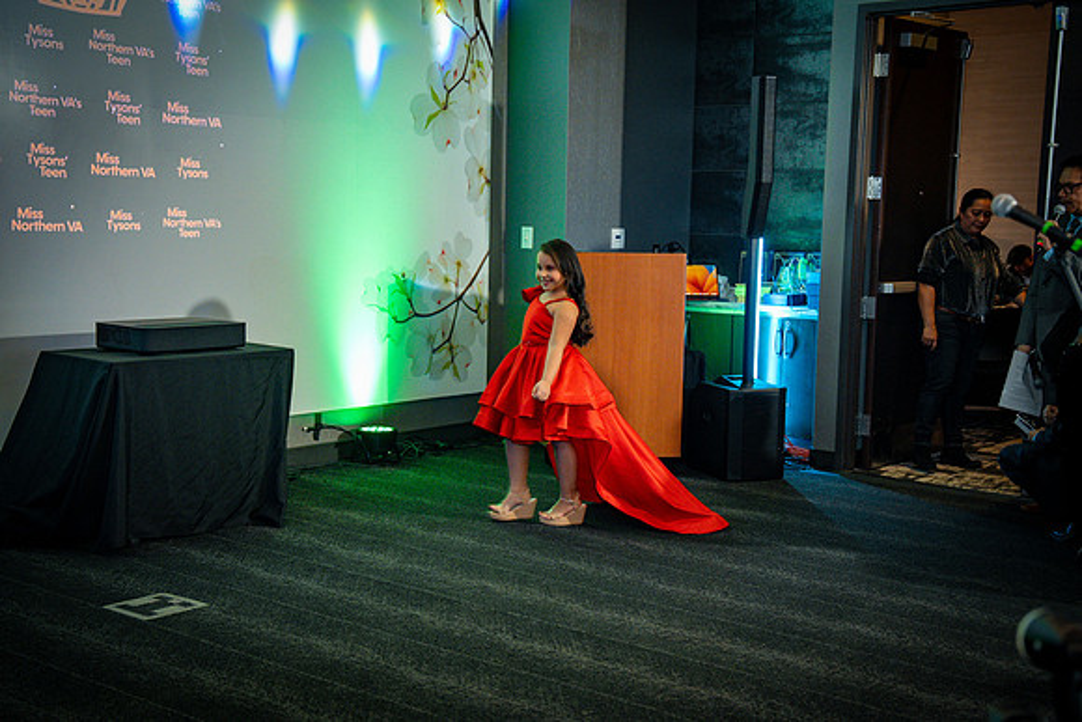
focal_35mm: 49
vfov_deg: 27.5
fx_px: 1473
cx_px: 541
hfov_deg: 40.3
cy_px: 361
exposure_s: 1/160
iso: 1600
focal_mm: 49
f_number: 2.8
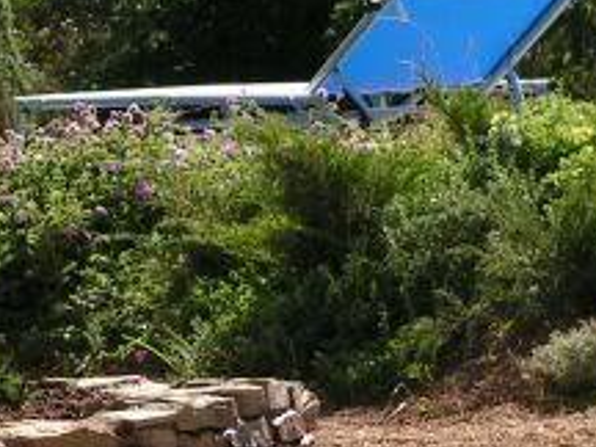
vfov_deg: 3.1
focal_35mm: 486
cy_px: 397
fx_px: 8368
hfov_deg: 4.1
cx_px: 141
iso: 64
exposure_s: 1/500
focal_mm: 25.2
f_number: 3.4
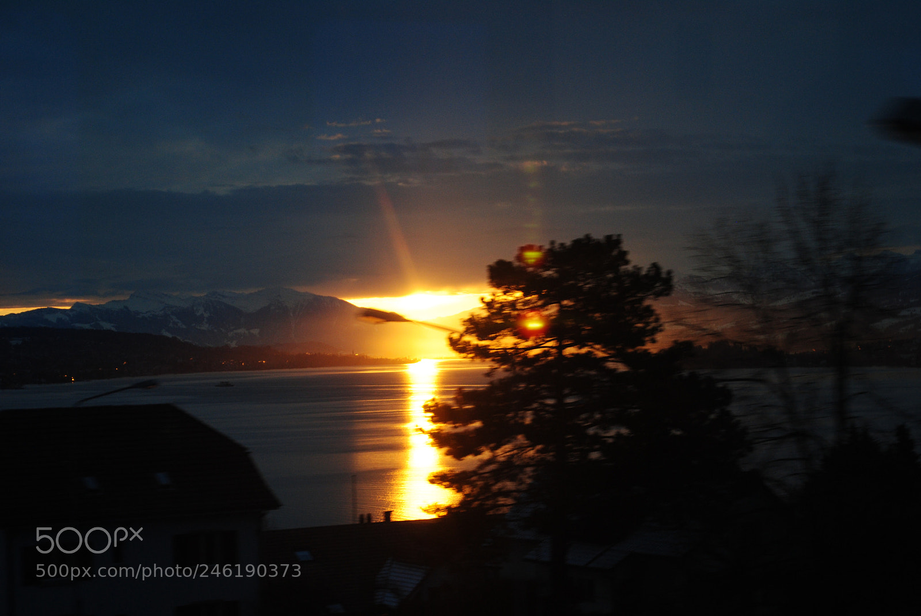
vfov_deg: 16.6
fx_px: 2113
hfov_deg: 24.6
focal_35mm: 82
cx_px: 460
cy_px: 308
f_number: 5.6
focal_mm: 55
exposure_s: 1/60
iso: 320
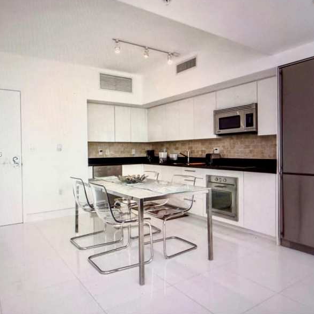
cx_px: 133
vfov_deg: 55.6
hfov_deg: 55.4
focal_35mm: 29
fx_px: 298
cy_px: 155
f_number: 2.2
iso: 250
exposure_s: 1/121
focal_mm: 2.22
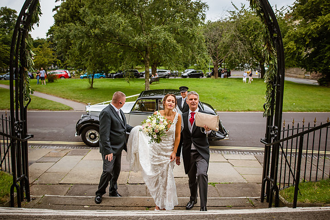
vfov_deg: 49.1
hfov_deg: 68.9
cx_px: 165
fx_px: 241
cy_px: 104
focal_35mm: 26
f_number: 3.5
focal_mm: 24
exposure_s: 1/1250
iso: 125
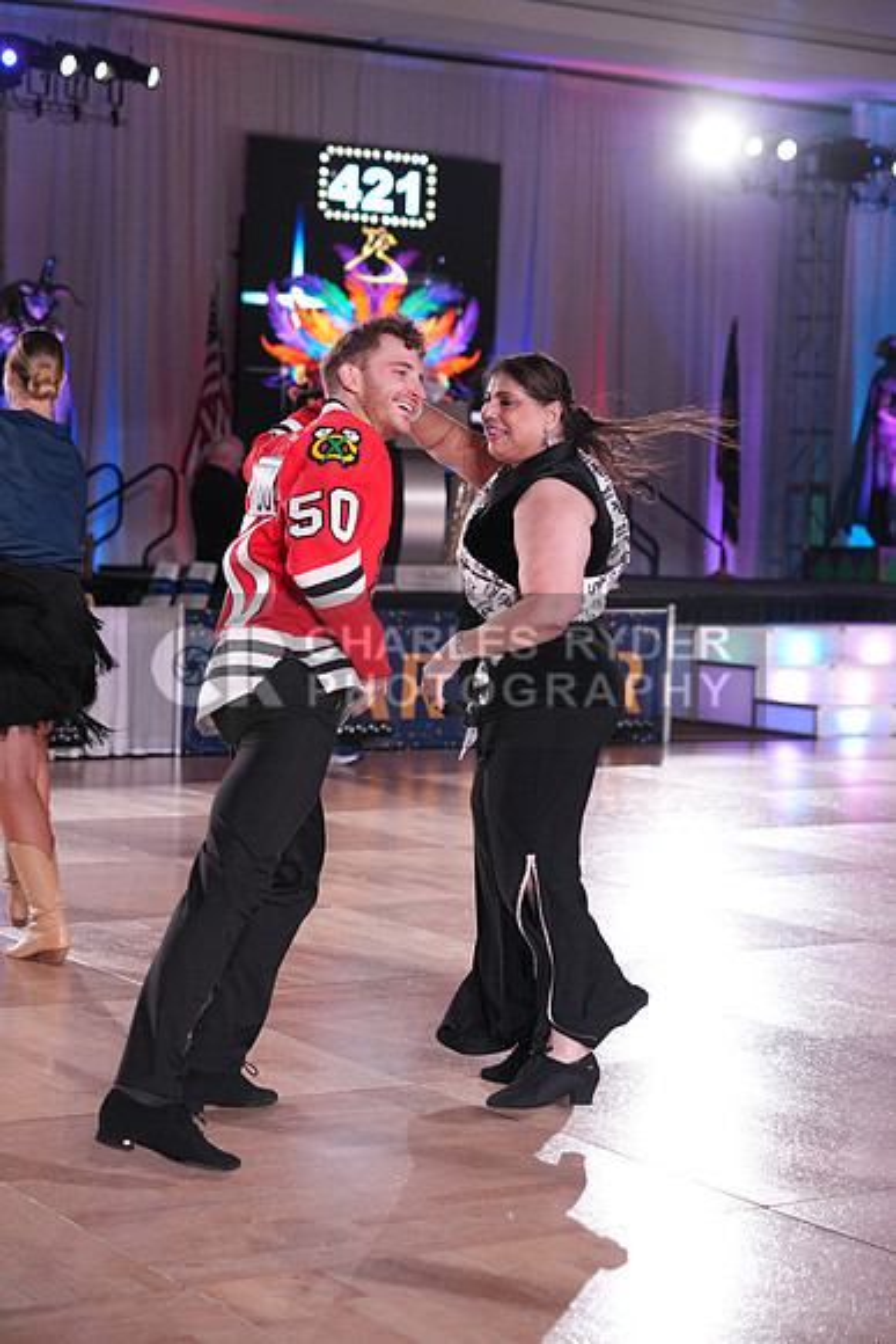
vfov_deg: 29.2
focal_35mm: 69
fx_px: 2574
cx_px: 448
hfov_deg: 19.7
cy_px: 672
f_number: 4
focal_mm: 69
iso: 2500
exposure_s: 1/500
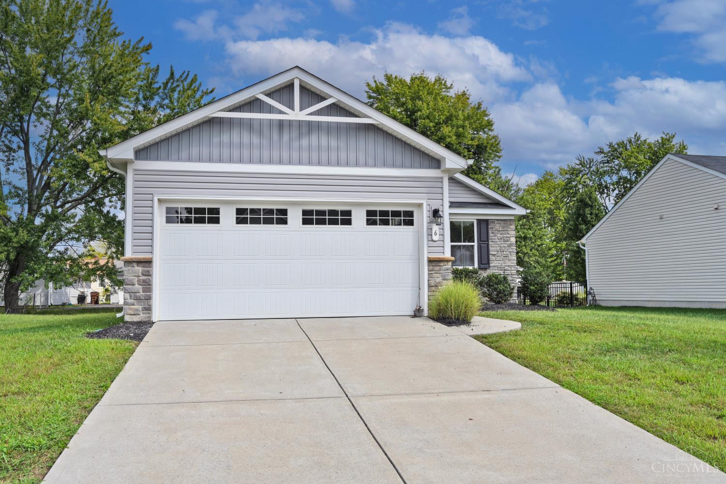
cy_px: 242
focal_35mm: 30
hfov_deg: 61.9
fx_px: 605
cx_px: 363
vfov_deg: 43.6
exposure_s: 1/500
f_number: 8
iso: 100
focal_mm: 30
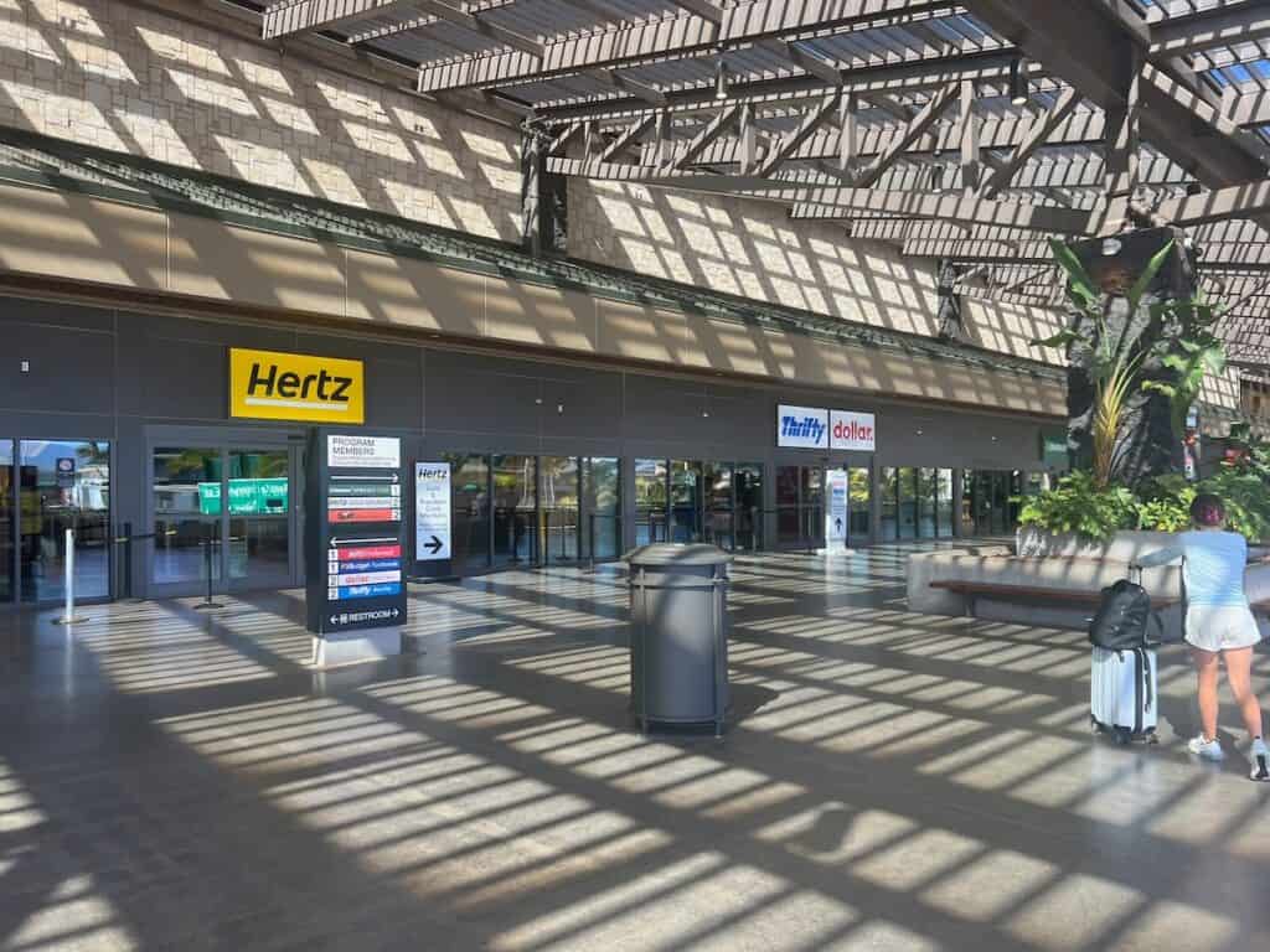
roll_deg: -0.4
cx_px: 635
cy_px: 476
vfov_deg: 53.1
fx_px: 954
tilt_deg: +0.1
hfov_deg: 67.3
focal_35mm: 26
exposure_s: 1/388
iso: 50
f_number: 1.5
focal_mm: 5.7
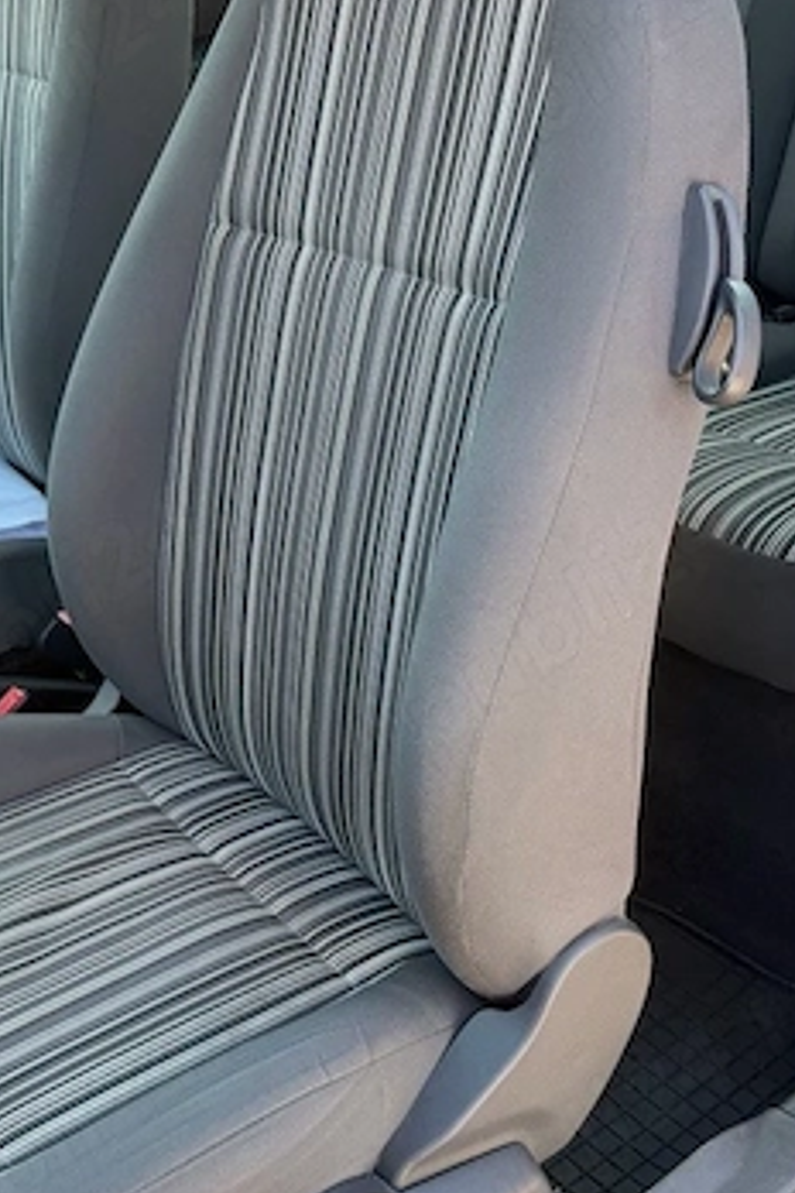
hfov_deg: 30.8
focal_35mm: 43
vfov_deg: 45.4
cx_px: 230
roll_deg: +9.6
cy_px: 600
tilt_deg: -33.2
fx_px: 1424
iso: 125
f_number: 1.78
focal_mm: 6.76
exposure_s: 1/214
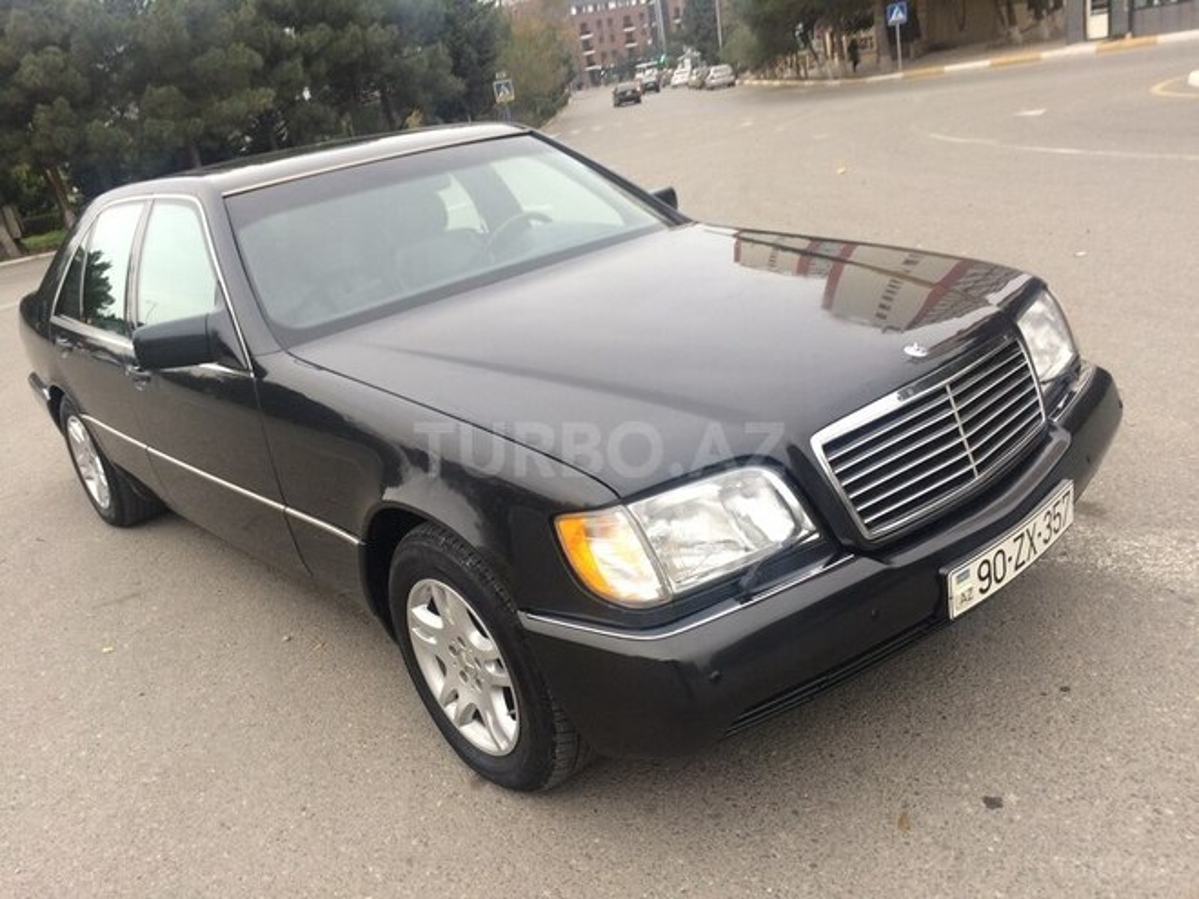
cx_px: 600
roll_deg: +11.8
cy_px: 450
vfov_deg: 48.2
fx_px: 1004
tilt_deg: -20.3
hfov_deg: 61.7
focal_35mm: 29
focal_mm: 4.15
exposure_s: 1/100
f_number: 2.2
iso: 64
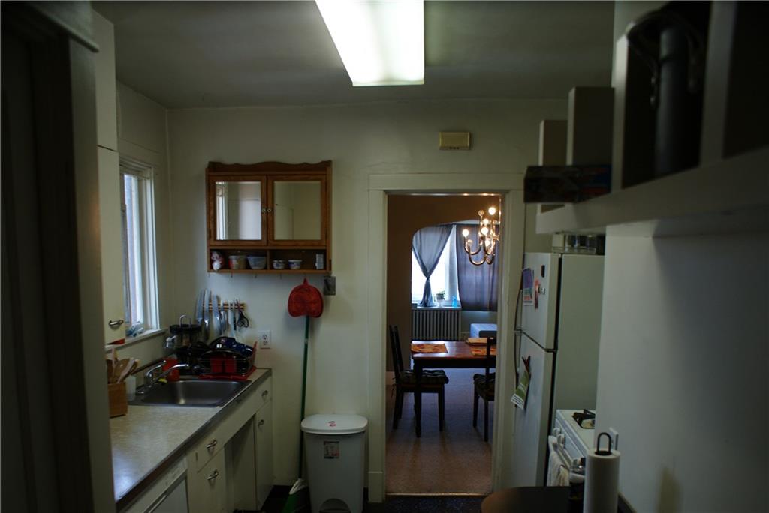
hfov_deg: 67.4
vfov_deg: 48.0
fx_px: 577
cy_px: 256
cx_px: 384
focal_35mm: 27
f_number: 3.5
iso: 200
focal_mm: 18
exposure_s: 1/30
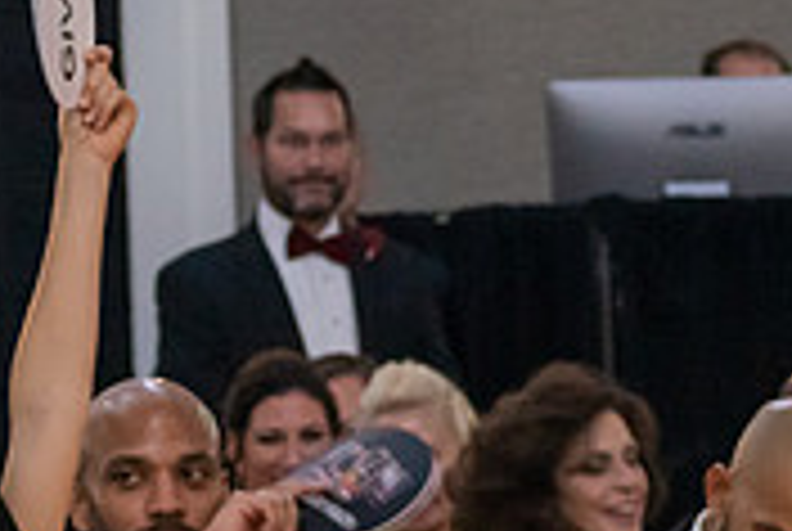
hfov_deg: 4.9
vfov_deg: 3.3
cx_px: 45
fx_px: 9233
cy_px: 493
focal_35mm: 419
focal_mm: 85
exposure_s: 1/60
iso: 3200
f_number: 4.8
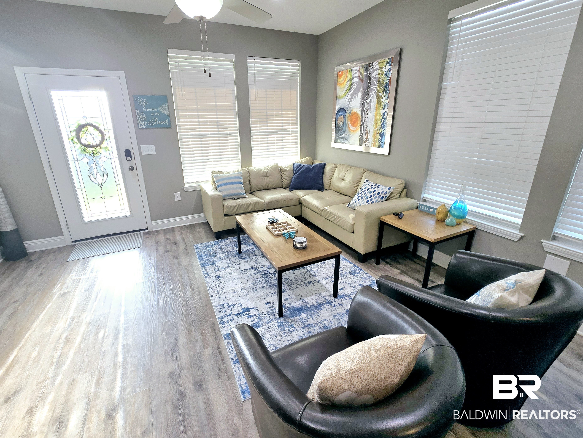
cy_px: 207
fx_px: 236
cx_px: 281
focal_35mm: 14
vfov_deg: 85.6
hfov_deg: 102.0
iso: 64
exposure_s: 1/120
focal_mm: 2.2
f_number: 2.2
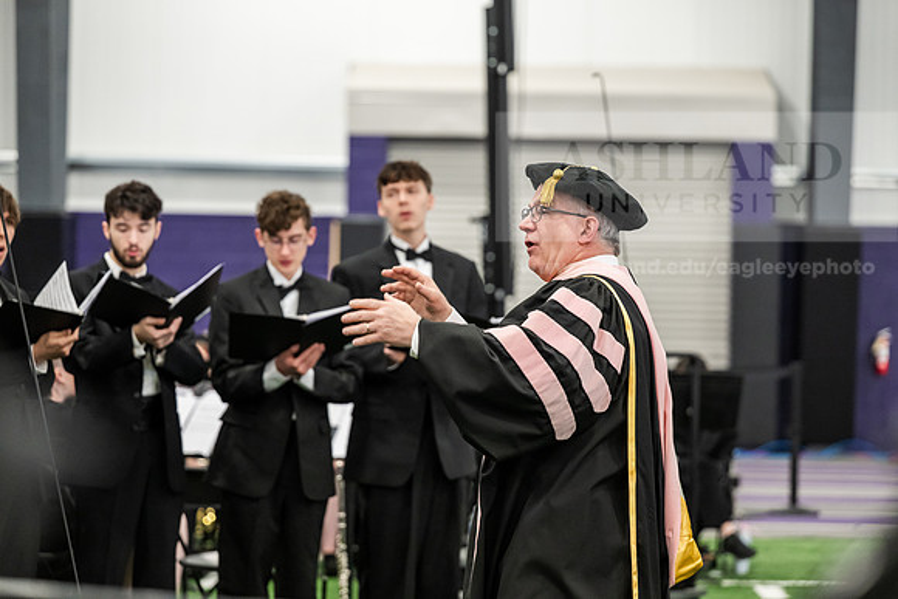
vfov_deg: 11.9
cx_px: 449
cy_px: 300
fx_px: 2869
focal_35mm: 115
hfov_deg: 17.8
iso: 2500
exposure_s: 1/200
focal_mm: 115
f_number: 3.2
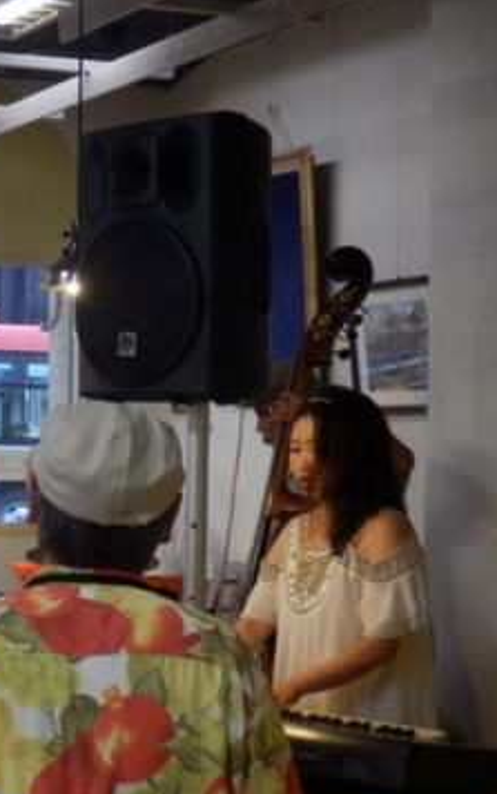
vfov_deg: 22.8
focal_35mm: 91
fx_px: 1969
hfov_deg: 13.9
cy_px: 424
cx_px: -111
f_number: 4.4
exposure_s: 1/50
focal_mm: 9.1
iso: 640
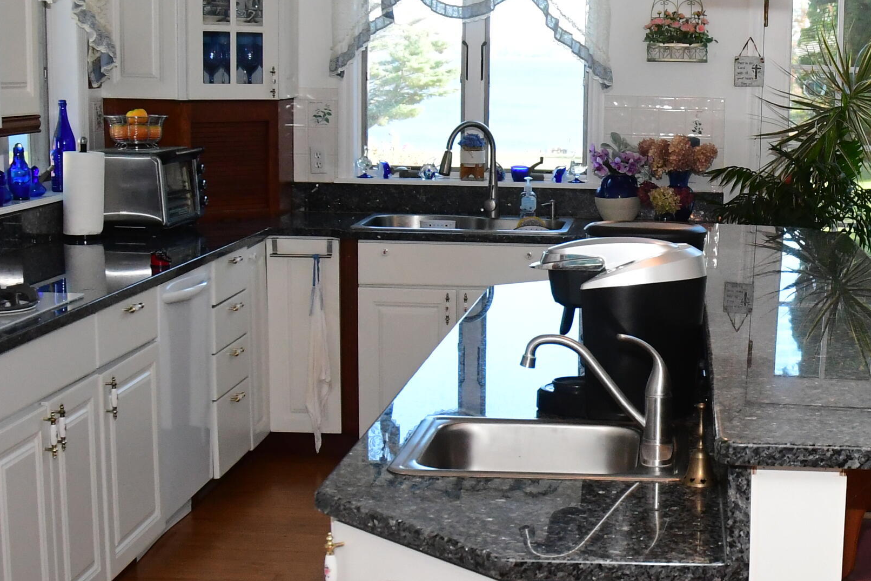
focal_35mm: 67
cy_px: 335
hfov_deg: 29.2
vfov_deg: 20.3
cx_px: 738
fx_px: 1621
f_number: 6.3
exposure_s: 1/160
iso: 2000
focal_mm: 18
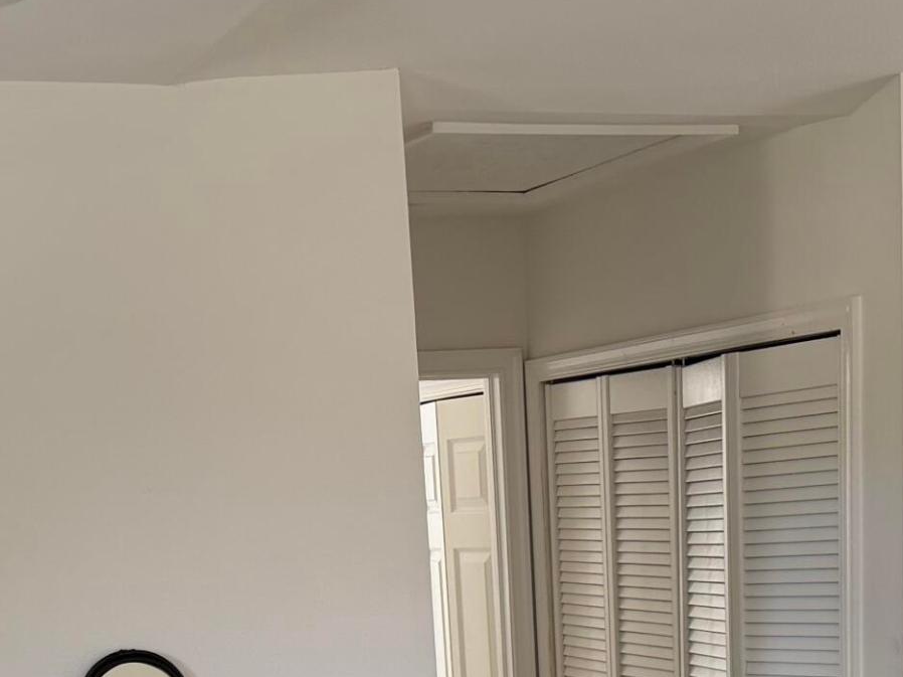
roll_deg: +3.6
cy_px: 945
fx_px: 2008
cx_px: 467
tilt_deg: -12.3
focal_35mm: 77
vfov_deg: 17.6
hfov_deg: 25.3
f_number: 1.78
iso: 160
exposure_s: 1/60
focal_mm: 6.76
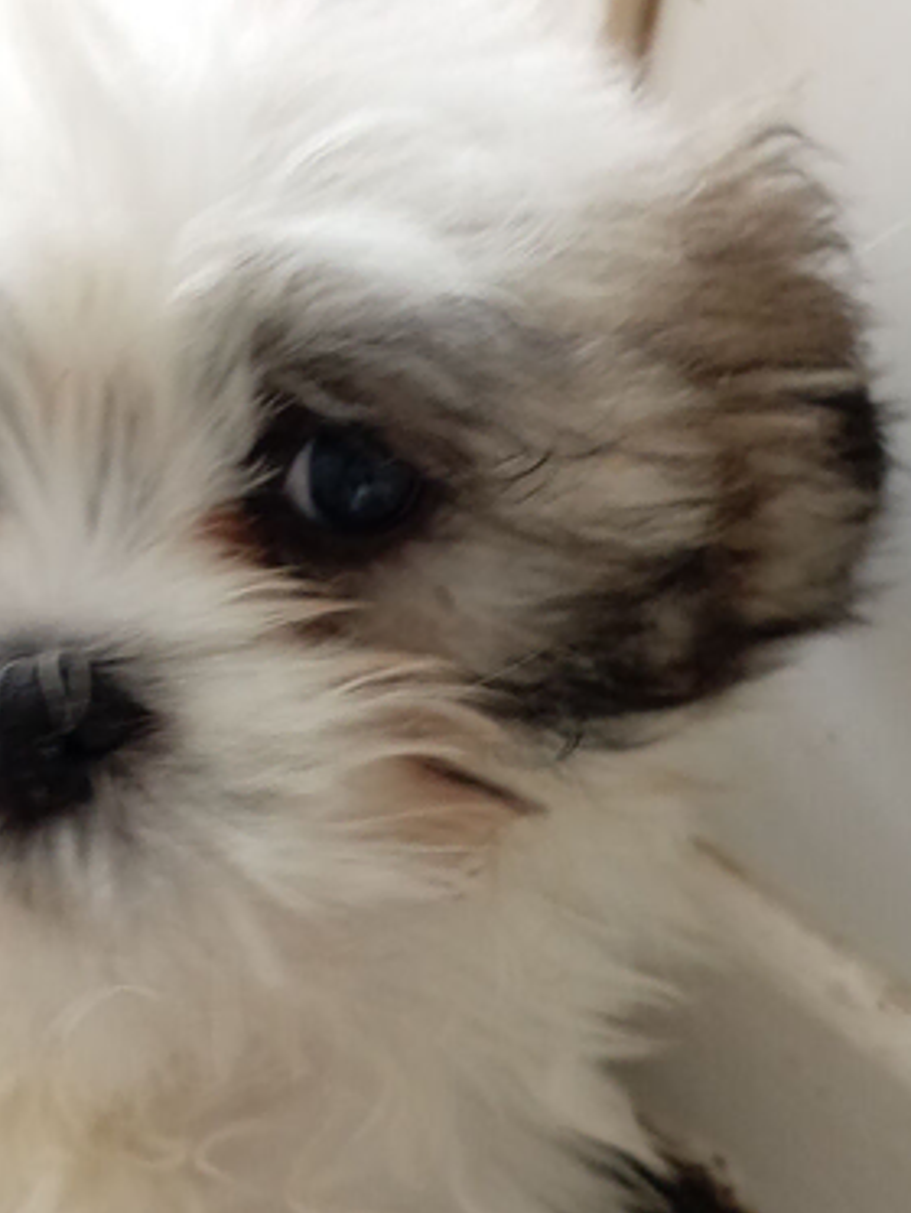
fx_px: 1859
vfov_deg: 36.1
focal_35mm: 53
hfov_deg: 27.5
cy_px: 665
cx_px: 347
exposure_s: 1/25
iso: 200
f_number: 1.8
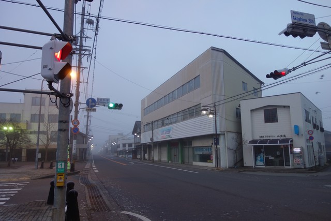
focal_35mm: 28
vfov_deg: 46.4
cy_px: 110
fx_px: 257
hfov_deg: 65.5
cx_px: 166
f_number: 1.8
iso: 125
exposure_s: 1/50
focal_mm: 10.4
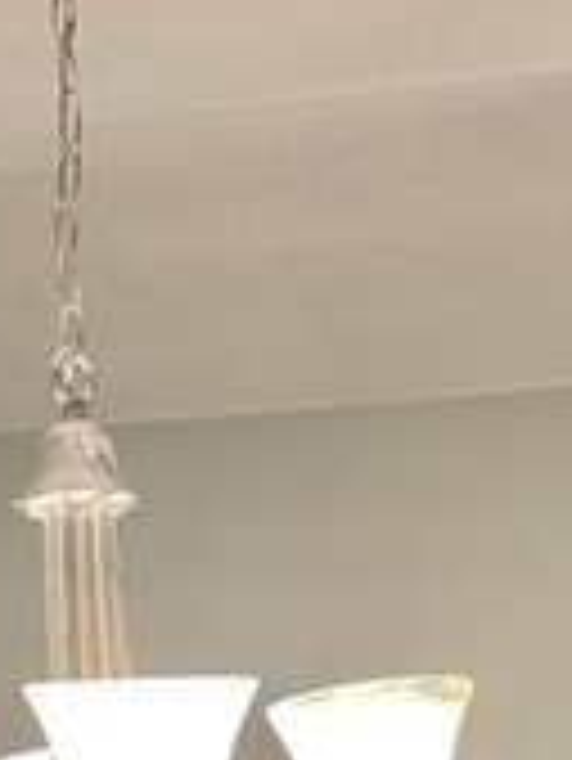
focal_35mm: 118
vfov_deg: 14.1
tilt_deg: -9.8
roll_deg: +0.0
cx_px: 153
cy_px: 1498
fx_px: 2597
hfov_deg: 12.5
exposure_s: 1/60
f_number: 1.6
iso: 200
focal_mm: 4.2
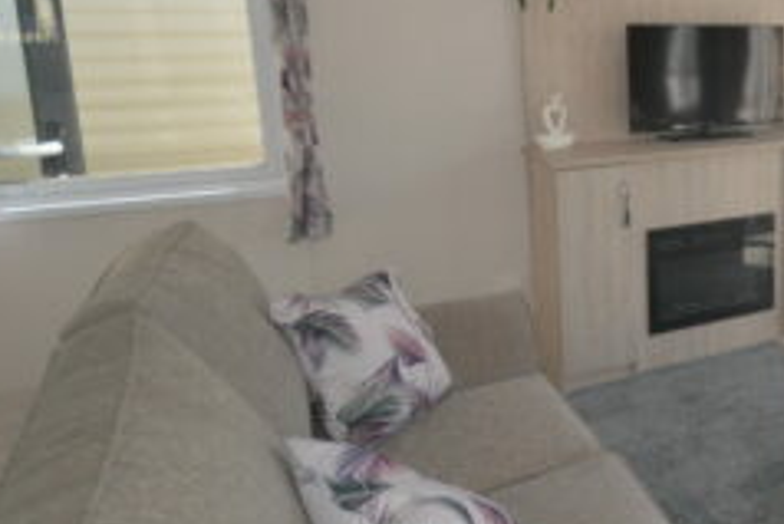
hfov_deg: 45.8
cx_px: 804
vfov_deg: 38.3
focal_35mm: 34
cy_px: 158
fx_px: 741
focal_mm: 10
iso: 110
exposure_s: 1/125
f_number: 5.6
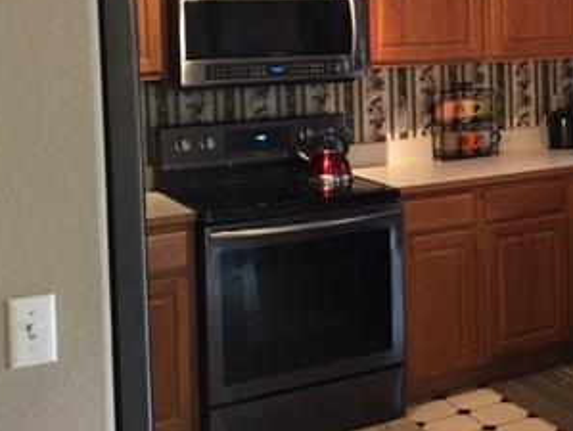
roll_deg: +0.1
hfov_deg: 29.2
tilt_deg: -1.9
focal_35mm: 62
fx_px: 1028
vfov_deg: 23.2
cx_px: 569
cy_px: 65
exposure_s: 1/10
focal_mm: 4.15
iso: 100
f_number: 2.2
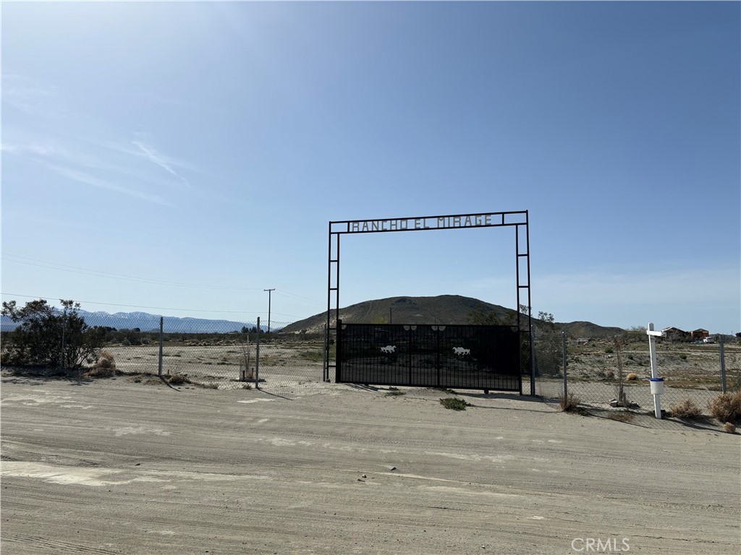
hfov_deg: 67.3
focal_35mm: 26
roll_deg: +0.0
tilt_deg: +7.5
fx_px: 557
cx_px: 370
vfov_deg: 53.1
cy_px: 278
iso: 50
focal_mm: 5.96
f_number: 1.6
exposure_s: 1/8333
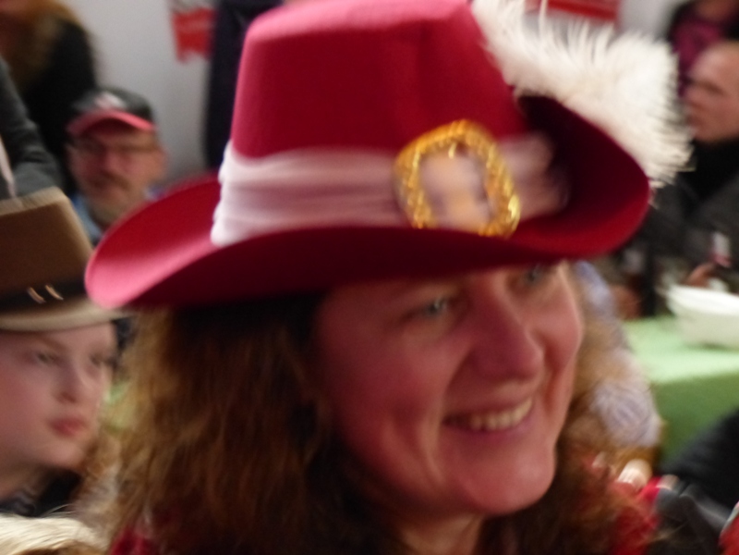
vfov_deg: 10.7
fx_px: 2946
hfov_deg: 14.3
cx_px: 370
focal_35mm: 138
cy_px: 278
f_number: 2.8
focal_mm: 24.8
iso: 800
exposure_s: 1/25
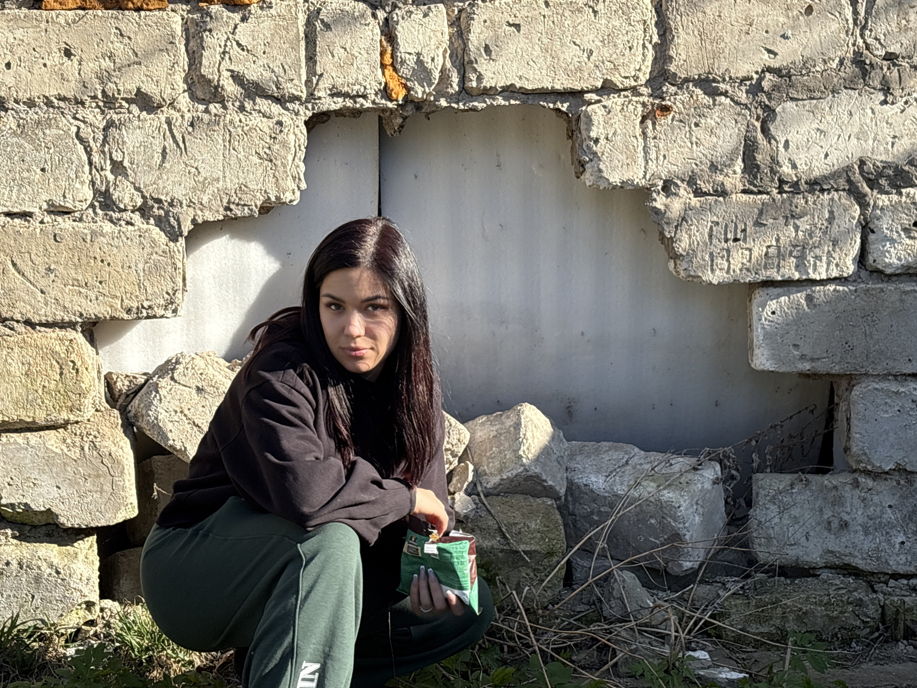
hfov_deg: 31.7
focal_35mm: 61
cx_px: 458
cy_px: 330
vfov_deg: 24.0
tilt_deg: -5.4
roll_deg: +0.9
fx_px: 1616
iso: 32
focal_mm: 5.96
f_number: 1.6
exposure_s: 1/1287
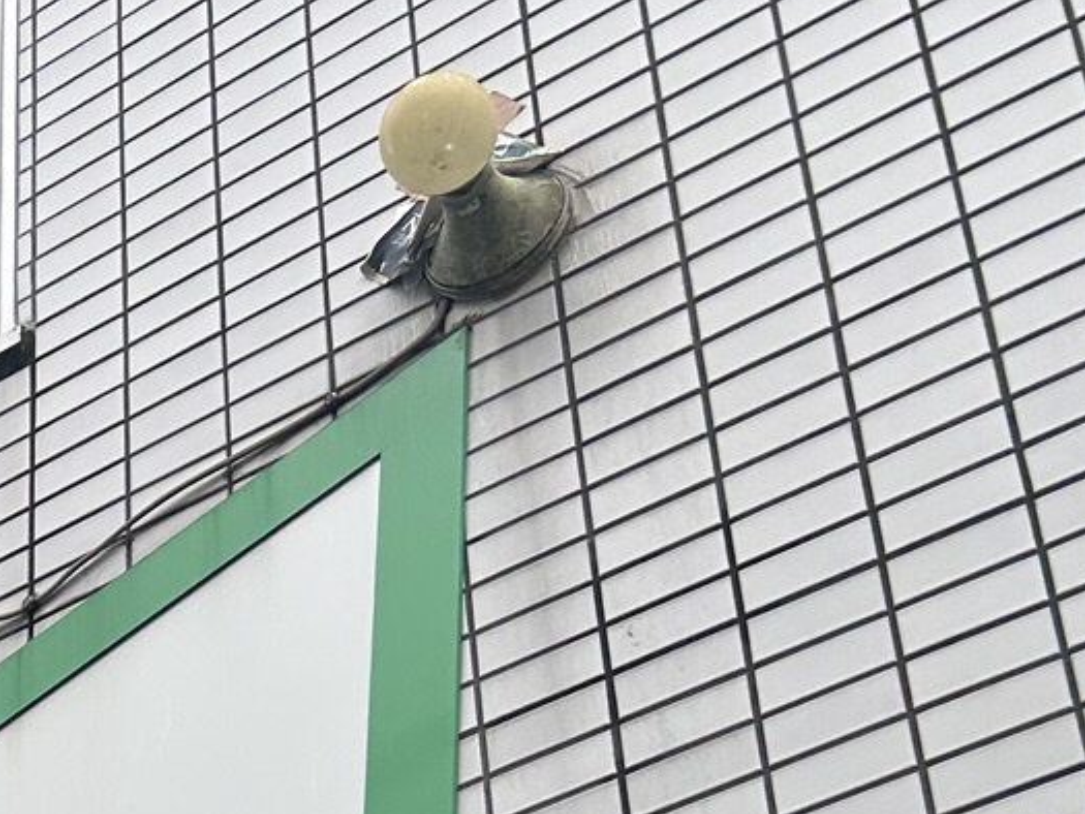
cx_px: -426
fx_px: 3104
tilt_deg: +31.4
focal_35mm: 99
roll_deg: -7.6
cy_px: 1469
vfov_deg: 13.4
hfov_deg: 18.1
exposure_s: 1/674
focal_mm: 5.7
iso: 50
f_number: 1.5
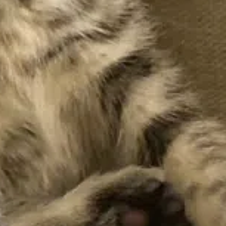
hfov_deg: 17.6
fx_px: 709
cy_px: 117
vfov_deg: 18.1
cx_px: -4
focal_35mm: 96
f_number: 1.8
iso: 500
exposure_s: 1/50
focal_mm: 4.25
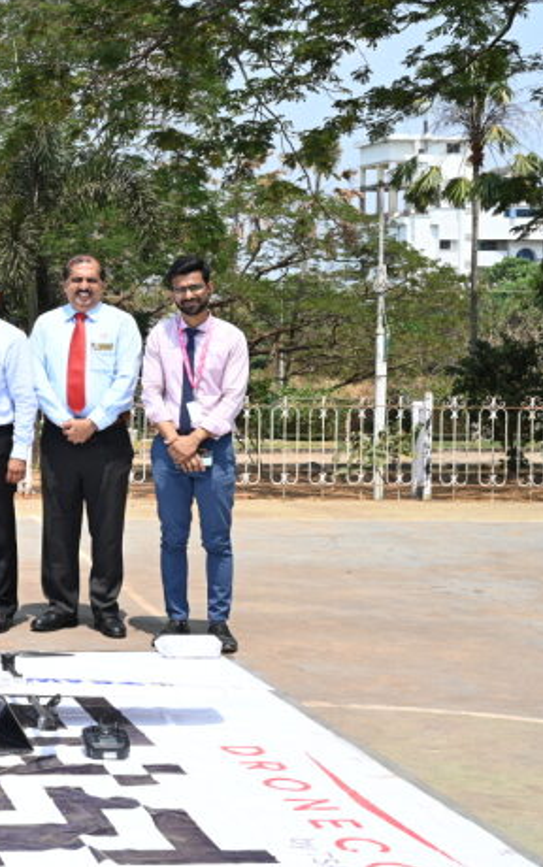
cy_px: 367
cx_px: -249
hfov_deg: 17.4
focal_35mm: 68
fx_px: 1608
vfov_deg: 30.1
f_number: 10
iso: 160
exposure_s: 1/200
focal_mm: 35
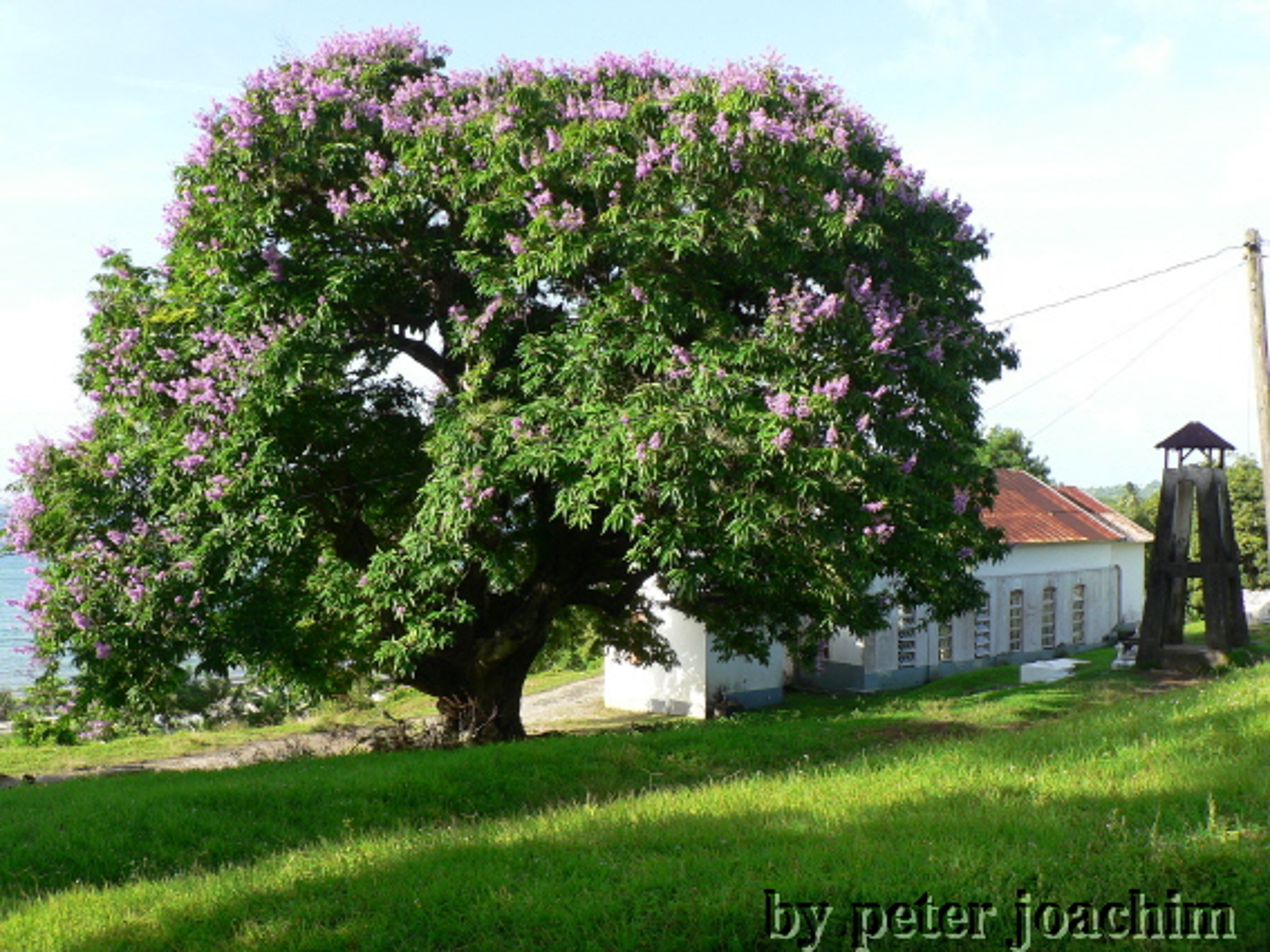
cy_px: 476
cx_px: 635
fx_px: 1284
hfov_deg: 52.6
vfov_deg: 40.7
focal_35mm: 35
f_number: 4
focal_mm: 6
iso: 64
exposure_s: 1/160
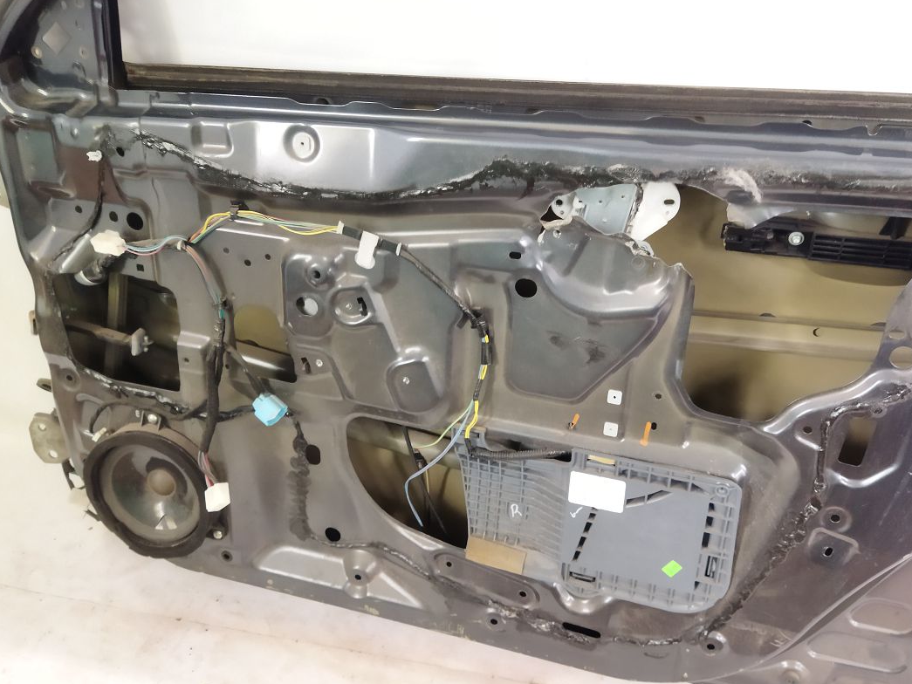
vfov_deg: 45.4
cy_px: 325
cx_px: 506
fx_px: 817
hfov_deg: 58.2
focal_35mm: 31
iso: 294
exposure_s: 1/25
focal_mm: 4.71
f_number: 1.79
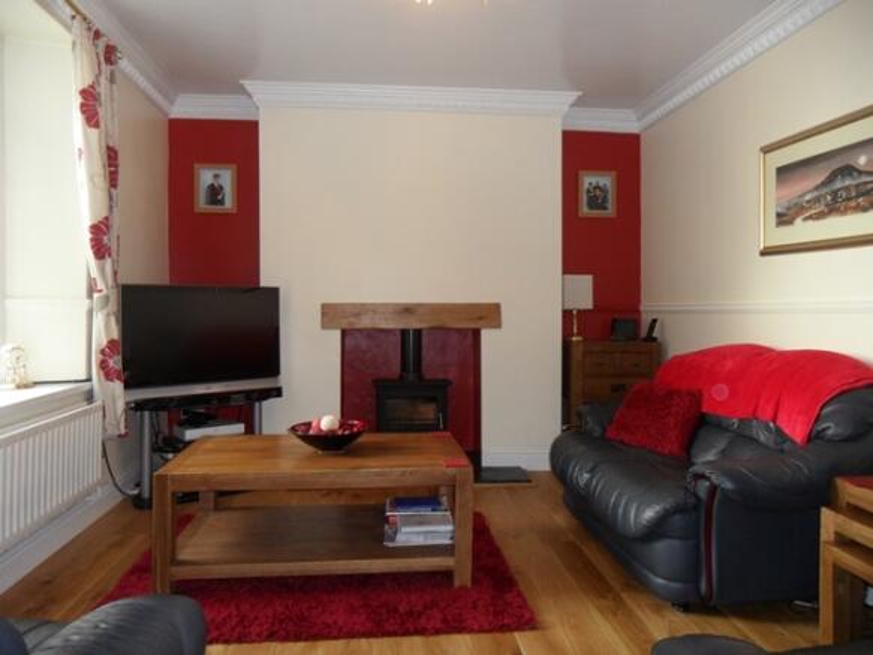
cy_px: 328
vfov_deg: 56.8
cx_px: 436
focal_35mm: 24
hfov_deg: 71.6
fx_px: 605
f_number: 2.9
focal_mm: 4.1
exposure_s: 1/30
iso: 160
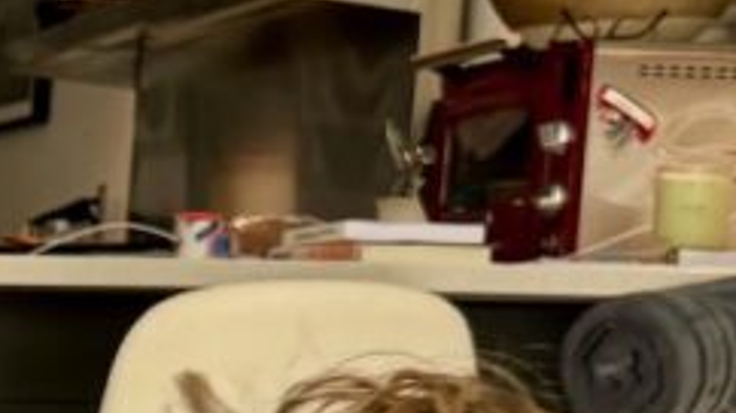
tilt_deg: -9.6
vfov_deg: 6.9
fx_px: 3239
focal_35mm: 166
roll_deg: -1.9
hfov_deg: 11.6
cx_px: -745
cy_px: 963
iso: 125
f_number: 1.78
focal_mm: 6.76
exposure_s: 1/121
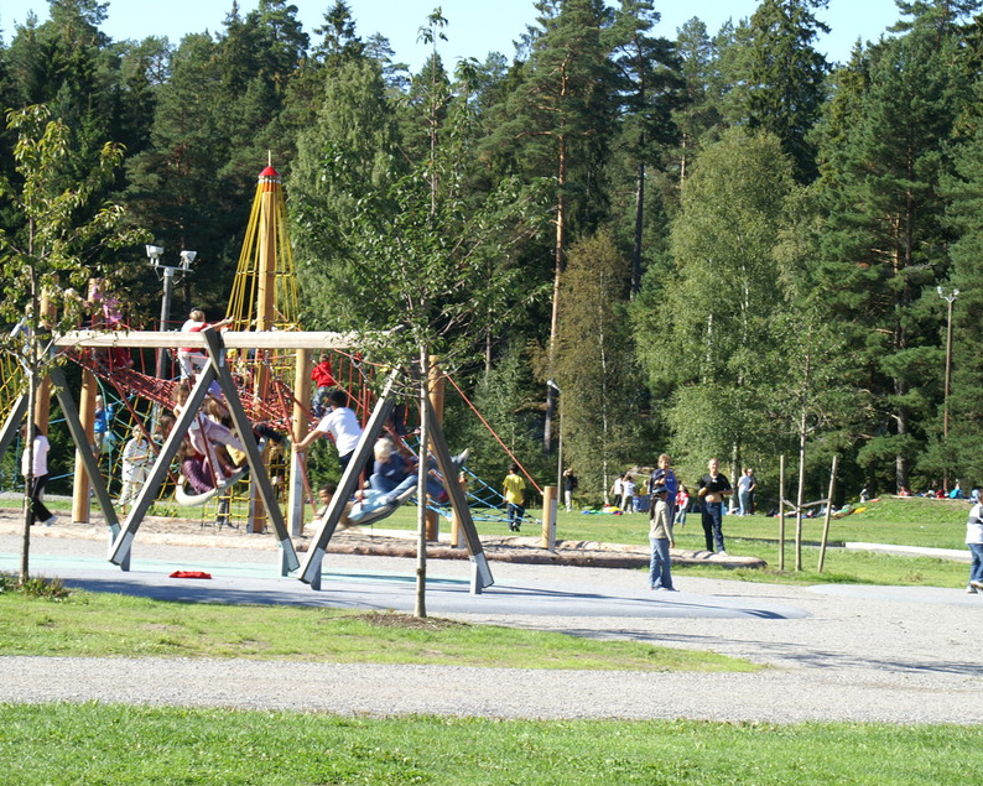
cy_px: 392
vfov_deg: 12.1
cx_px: 537
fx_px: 3711
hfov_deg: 15.1
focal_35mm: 128
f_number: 11
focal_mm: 75
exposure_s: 1/80
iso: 100
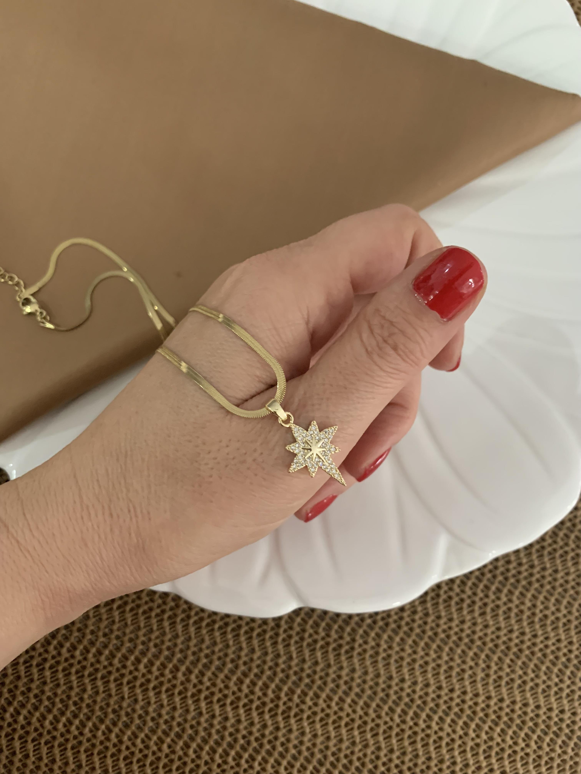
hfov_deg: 53.1
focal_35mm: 26
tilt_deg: -81.4
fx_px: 582
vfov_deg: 67.3
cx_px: 290
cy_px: 387
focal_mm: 4.25
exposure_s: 1/40
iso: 400
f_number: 1.8
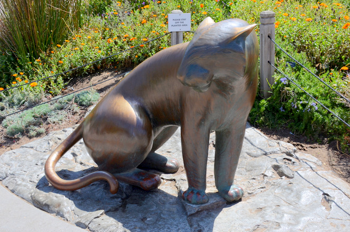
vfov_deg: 31.8
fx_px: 408
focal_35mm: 42
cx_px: 175
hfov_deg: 46.5
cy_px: 116
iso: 125
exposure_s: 1/250
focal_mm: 28
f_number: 8
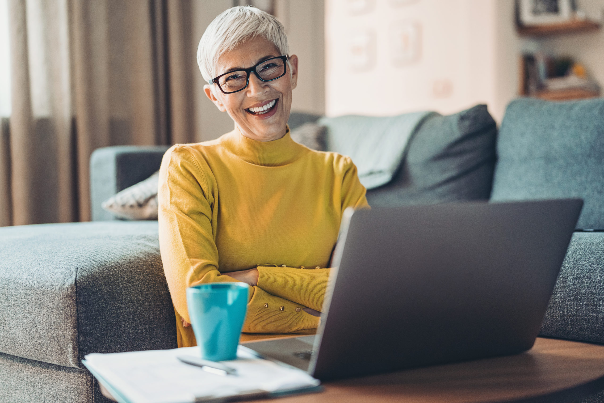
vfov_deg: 27.0
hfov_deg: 39.6
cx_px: 302
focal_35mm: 50
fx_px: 839
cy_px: 202
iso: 2000
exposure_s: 1/125
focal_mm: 50
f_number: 1.4
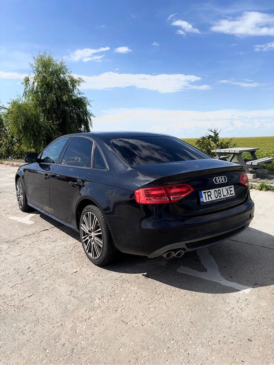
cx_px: 137
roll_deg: -1.1
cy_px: 182
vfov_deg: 67.3
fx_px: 274
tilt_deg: -6.2
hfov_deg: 53.1
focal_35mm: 26
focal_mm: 5.96
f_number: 1.6
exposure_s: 1/3937
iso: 50
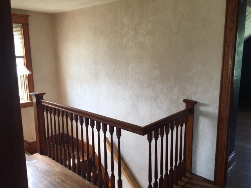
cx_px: 126
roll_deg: +2.1
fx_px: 210
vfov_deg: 48.2
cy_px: 94
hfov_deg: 61.7
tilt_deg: -8.4
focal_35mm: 29
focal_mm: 4.15
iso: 25
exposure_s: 1/30
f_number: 2.2
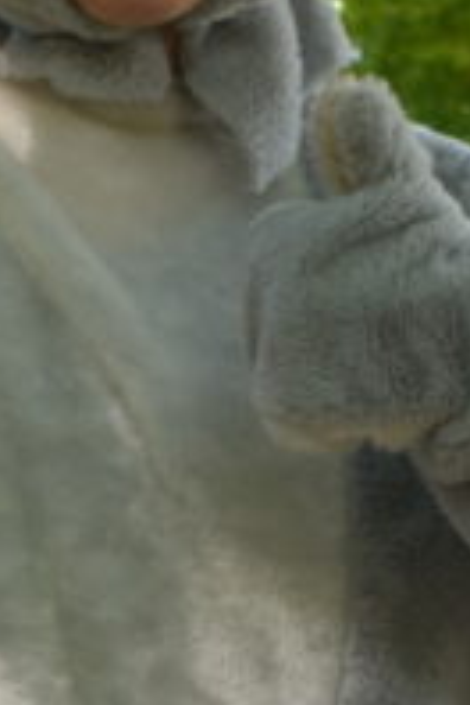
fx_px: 3975
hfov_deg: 6.6
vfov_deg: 10.1
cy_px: 634
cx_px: -322
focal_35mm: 203
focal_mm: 26
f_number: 4
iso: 900
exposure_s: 1/500
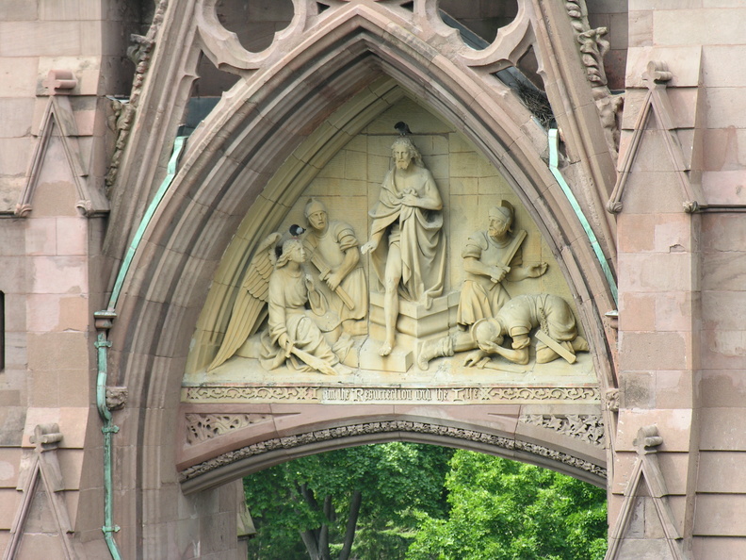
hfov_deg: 7.4
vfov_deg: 5.6
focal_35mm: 267
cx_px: 373
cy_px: 280
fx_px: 5754
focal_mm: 68
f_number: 5.2
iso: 50
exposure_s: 1/62.3
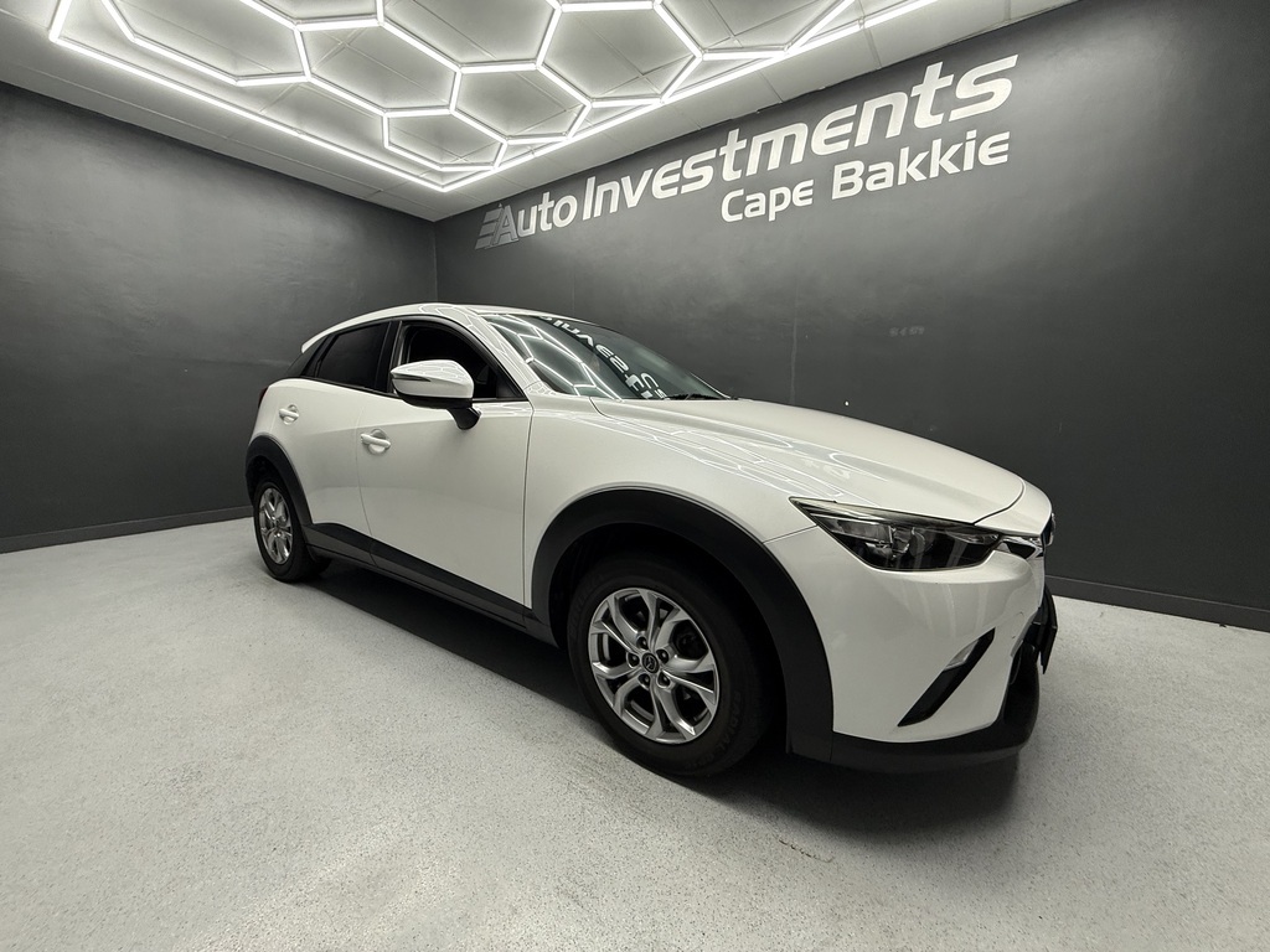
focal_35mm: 14
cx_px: 635
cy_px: 476
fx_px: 514
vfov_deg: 85.7
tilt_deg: -6.0
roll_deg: -0.5
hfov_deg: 102.1
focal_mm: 2.22
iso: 125
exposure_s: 1/99
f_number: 2.2
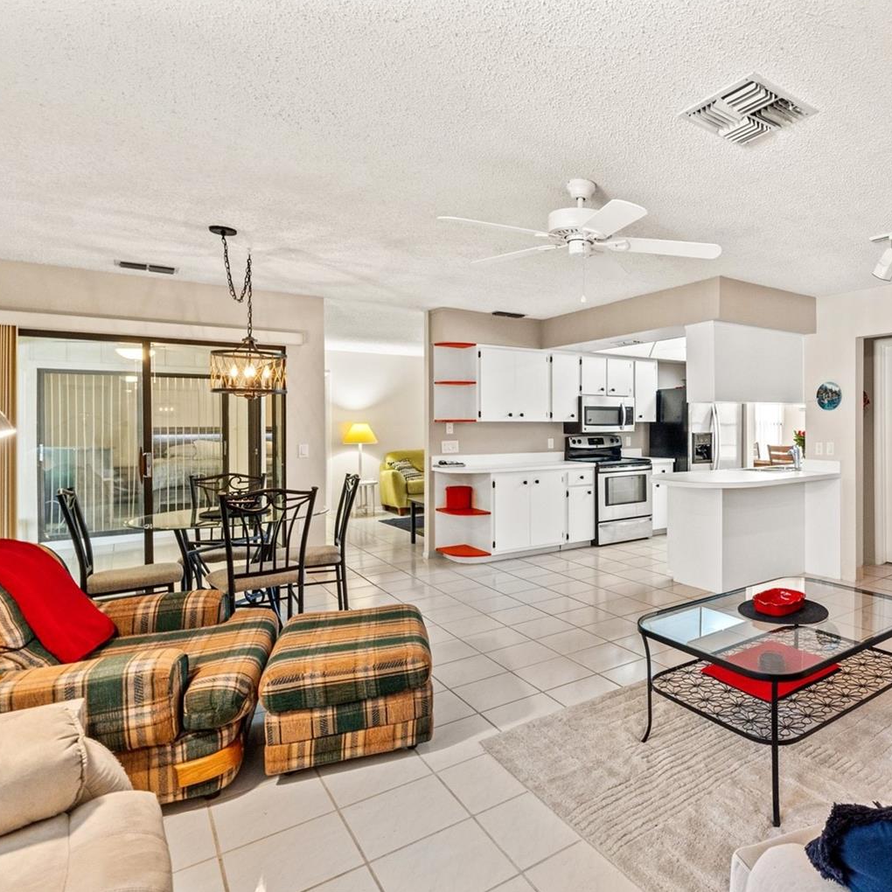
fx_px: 612
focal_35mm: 21
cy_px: 457
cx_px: 645
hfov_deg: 68.5
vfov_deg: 72.1
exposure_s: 1/8
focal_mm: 10.5
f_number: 7.1
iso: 400
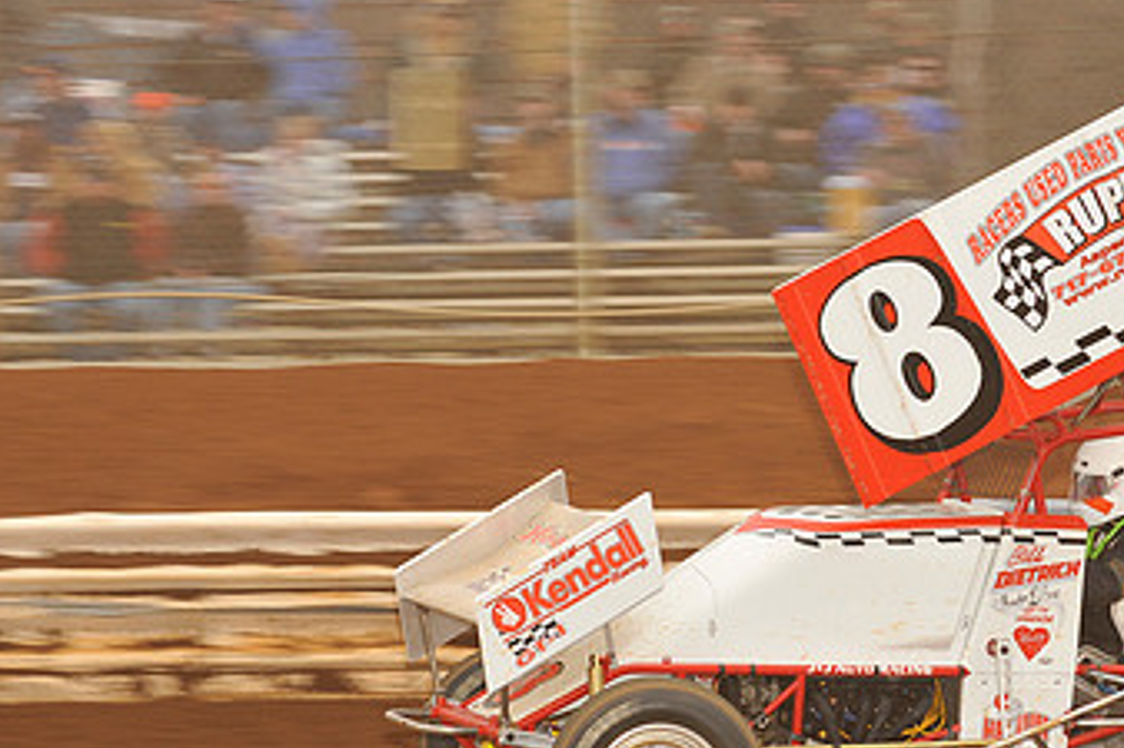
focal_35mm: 180
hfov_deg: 11.4
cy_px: 539
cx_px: 958
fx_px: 5617
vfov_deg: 7.6
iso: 500
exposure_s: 1/250
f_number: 8
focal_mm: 105
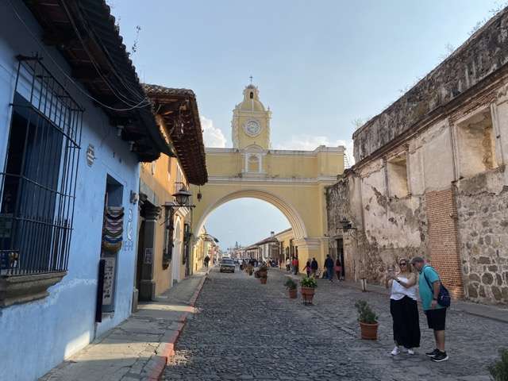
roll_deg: +0.3
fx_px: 382
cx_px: 254
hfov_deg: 67.3
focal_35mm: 26
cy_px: 190
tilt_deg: +11.3
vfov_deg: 53.1
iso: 32
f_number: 1.8
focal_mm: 4.25
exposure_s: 1/2571
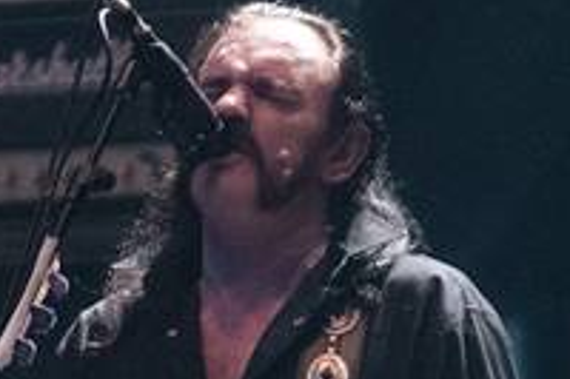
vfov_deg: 1.3
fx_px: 17101
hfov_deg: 1.9
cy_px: 493
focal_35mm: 1081
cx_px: 322
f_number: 2.8
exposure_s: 1/250
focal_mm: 200
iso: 1600
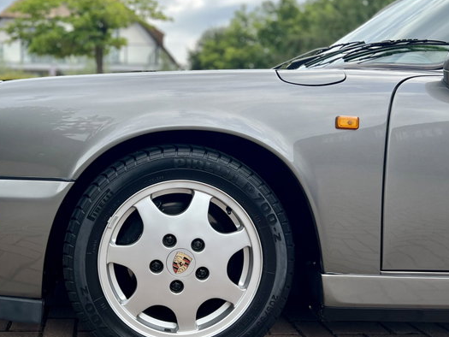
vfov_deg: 37.7
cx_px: 138
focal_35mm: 38
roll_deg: +0.0
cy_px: 172
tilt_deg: -5.9
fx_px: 493
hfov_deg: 47.9
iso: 50
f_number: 1.5
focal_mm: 5.7
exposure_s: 1/1449
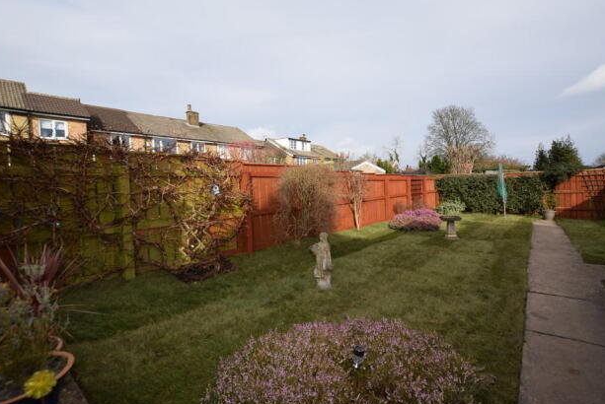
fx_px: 269
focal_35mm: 16
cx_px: 309
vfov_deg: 73.9
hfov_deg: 96.7
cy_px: 198
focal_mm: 10
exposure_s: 1/200
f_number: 7.1
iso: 100
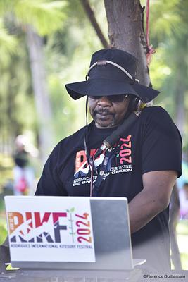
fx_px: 1330
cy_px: 141
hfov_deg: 8.1
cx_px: 94
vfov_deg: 12.1
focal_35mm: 170
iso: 400
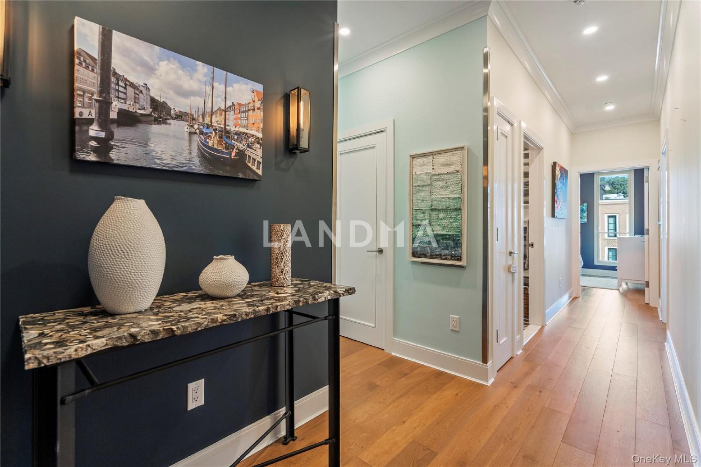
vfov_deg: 73.7
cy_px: 234
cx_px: 350
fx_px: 312
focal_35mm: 16
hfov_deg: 96.7
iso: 400
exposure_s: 1/10
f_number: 5.6
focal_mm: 16
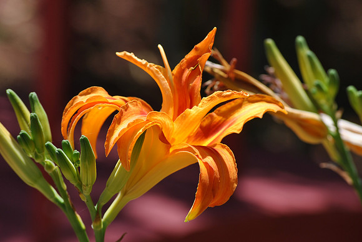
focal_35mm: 202
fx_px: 2038
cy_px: 121
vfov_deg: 6.8
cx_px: 181
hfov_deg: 10.1
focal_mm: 135
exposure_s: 1/250
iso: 100
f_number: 8
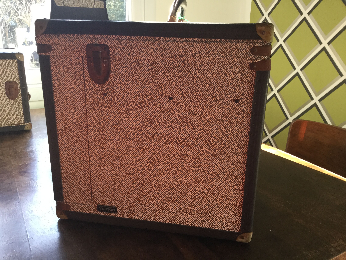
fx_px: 310
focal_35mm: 31
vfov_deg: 45.4
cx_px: 173
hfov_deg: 58.4
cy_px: 130
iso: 32
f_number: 2.4
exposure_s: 1/33
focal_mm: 3.3
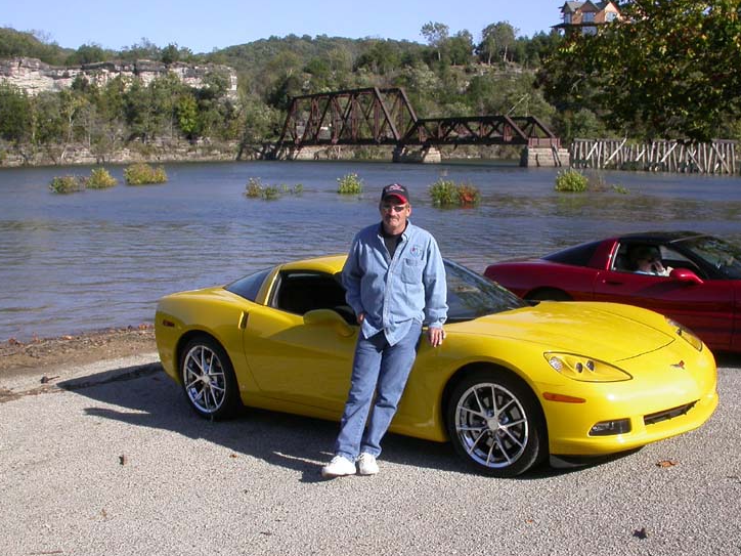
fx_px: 899
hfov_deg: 44.8
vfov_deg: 34.3
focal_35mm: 42
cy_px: 303
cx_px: 401
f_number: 6.7
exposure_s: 1/310
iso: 100
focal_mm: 7.85
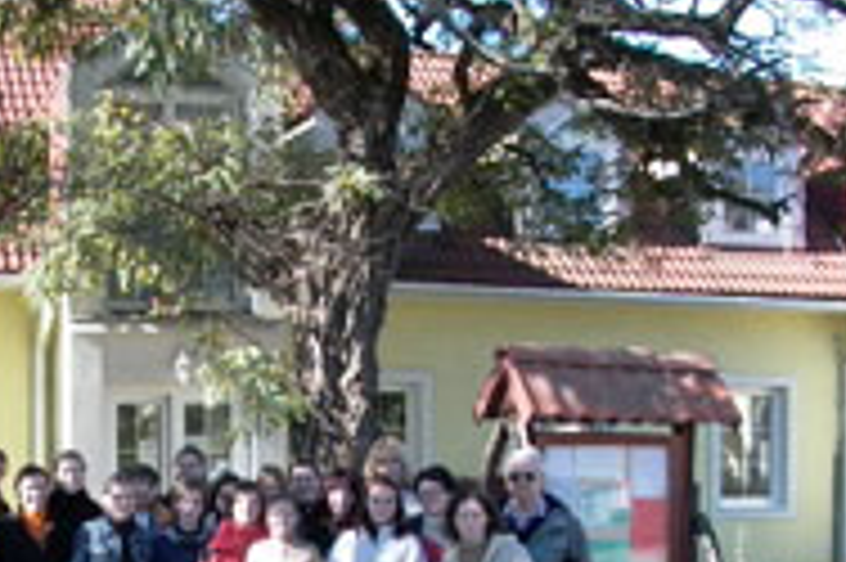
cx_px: 216
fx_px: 1503
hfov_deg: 30.9
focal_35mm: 64
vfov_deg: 20.7
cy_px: 528
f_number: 4.03
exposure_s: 1/230
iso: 100
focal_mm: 7.13
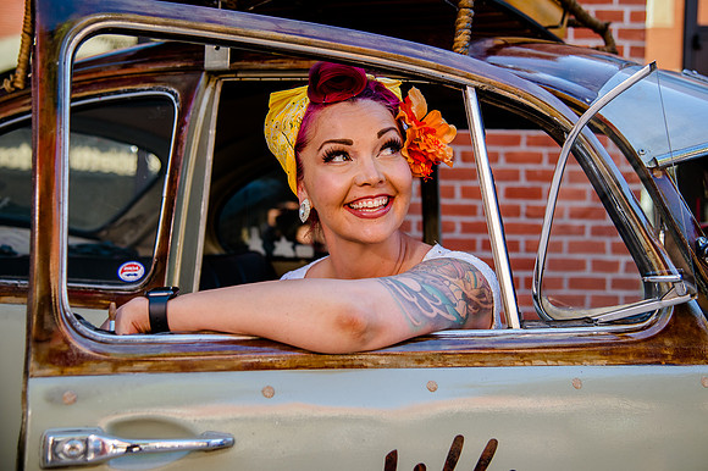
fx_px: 1052
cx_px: 379
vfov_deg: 25.2
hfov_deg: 37.2
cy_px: 219
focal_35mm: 54
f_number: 4
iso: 500
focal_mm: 50
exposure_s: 1/320
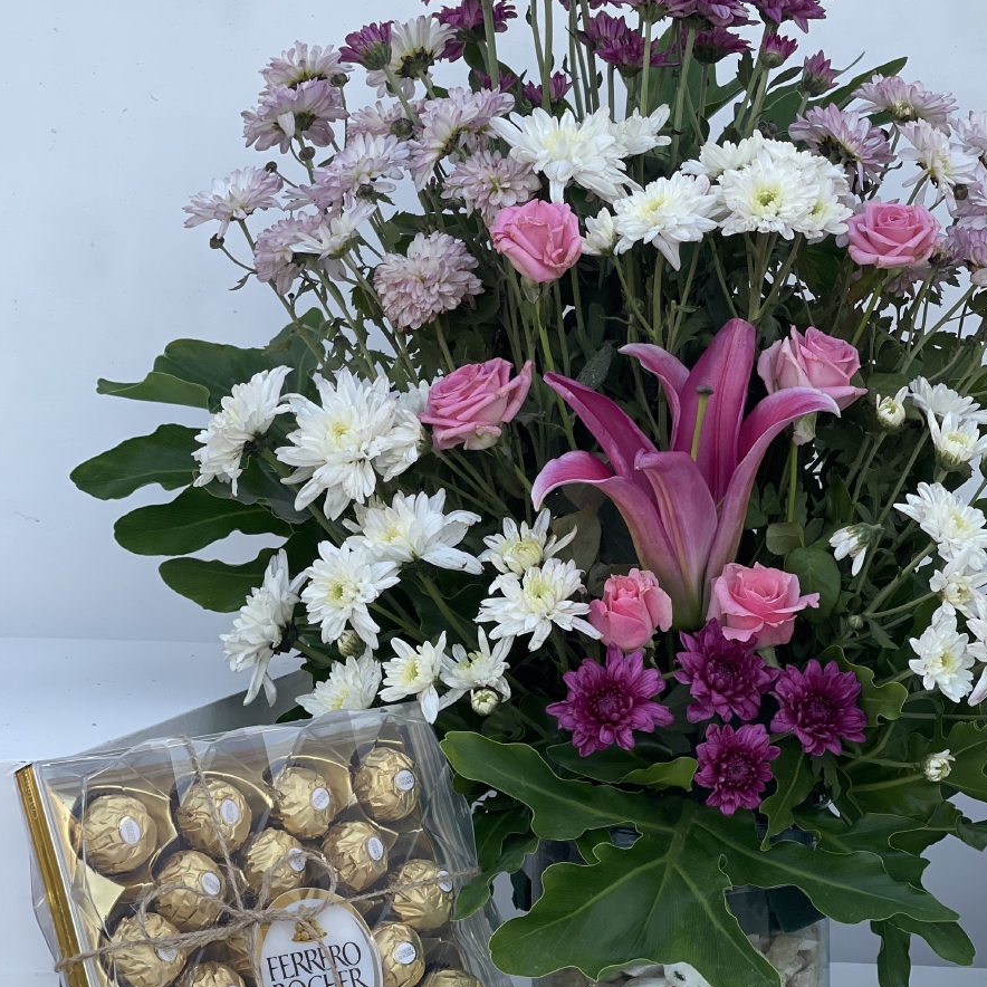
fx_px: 3097
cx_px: 577
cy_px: 490
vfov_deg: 18.1
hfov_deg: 18.1
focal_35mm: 96
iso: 20
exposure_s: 1/179
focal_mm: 7.5
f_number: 2.2
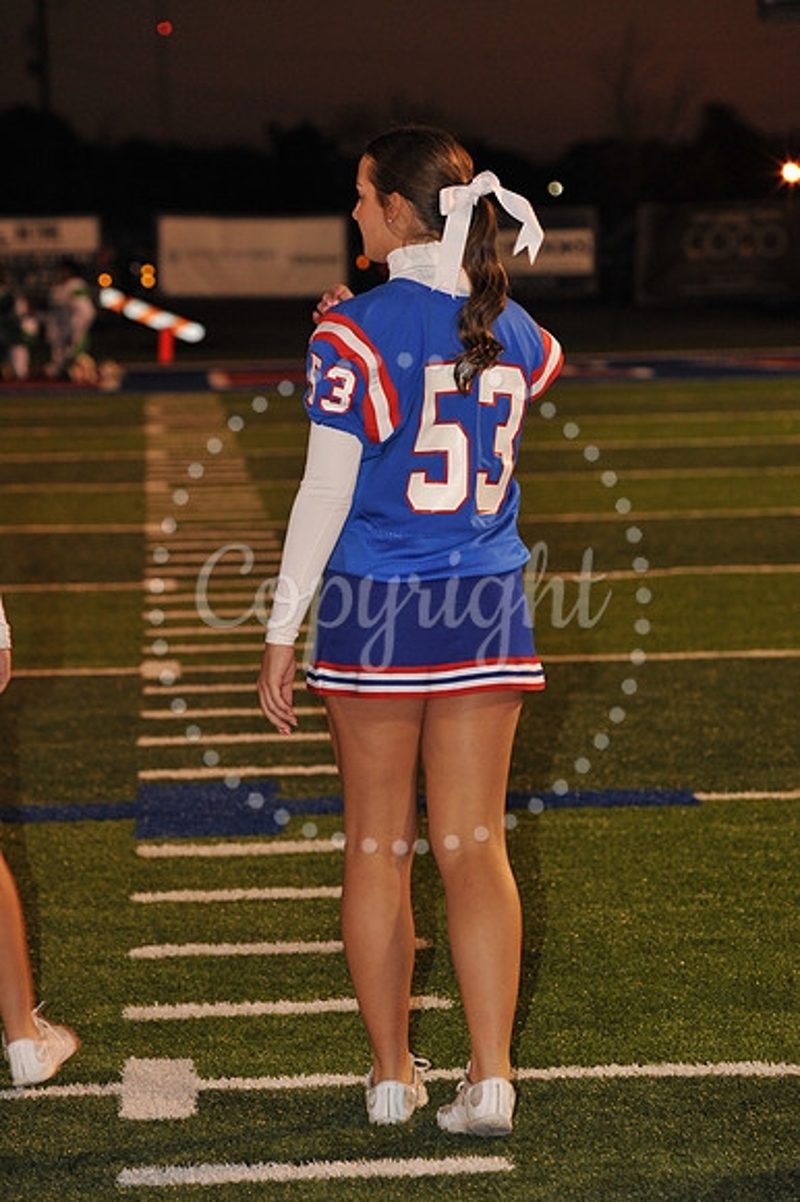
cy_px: 601
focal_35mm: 155
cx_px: 400
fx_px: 5172
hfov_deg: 8.8
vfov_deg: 13.3
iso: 1600
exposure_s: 1/160
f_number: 7.1
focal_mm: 155
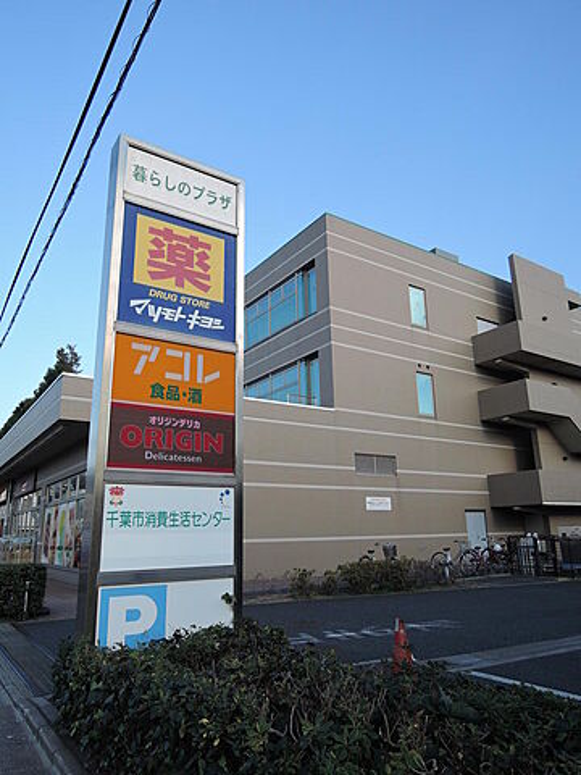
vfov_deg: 71.6
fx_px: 537
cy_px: 388
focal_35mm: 24
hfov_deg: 56.8
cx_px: 290
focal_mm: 5.1
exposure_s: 1/500
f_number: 2.8
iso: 80
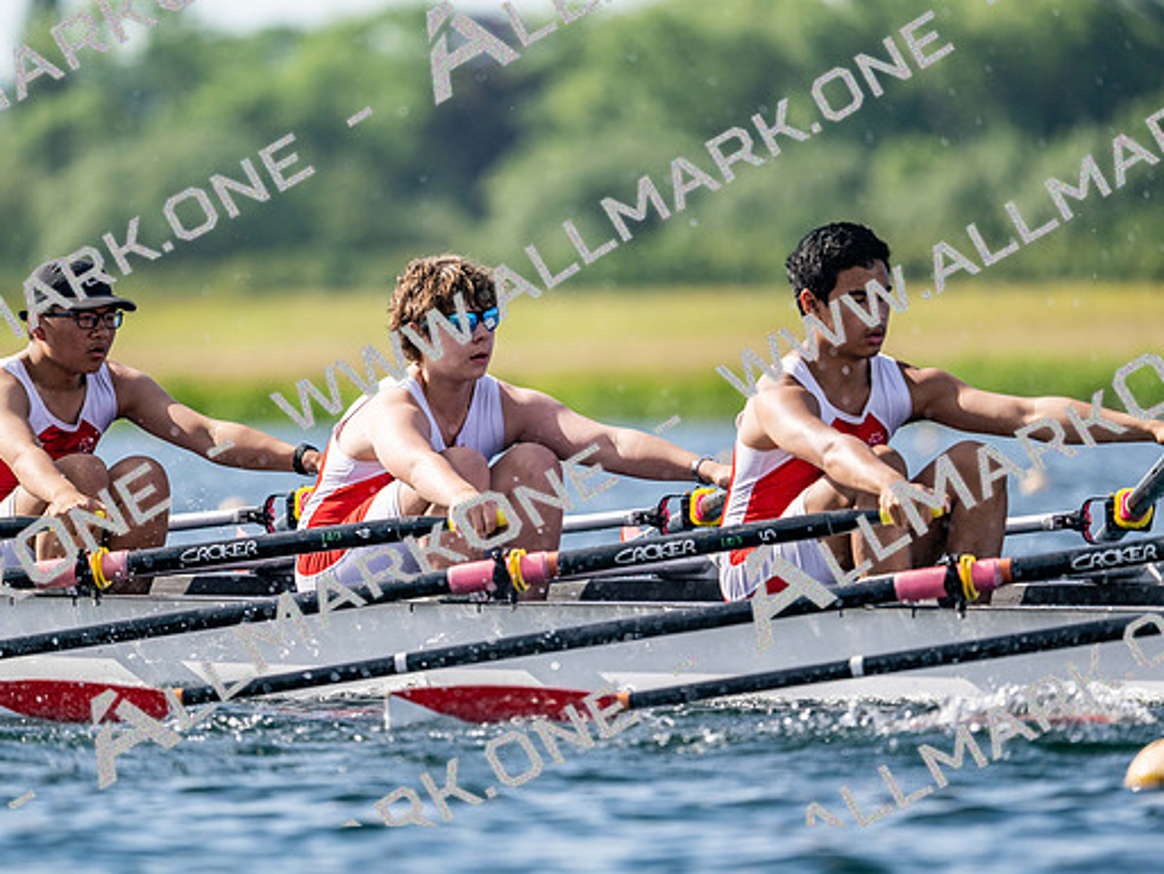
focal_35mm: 435
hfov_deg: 4.6
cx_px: 551
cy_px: 437
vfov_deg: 3.4
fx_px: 14631
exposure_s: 1/2500
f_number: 4.5
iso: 250
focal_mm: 400
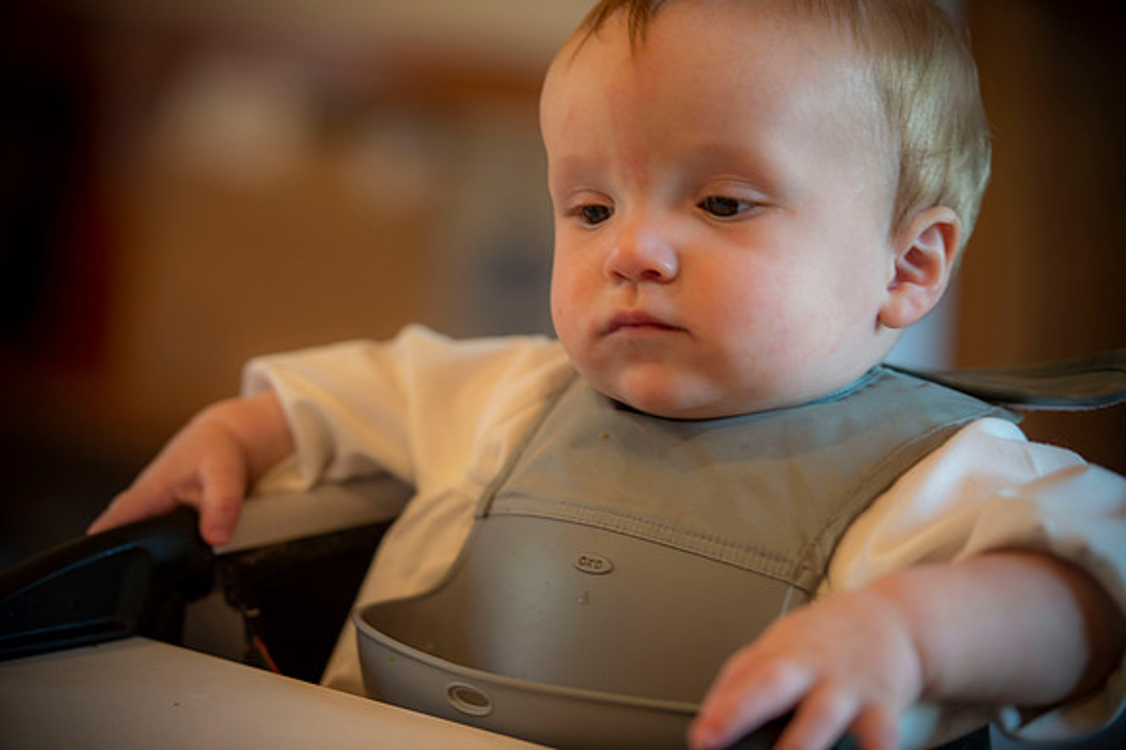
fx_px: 5001
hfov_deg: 12.8
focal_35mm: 160
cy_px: 375
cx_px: 563
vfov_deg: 8.6
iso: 125
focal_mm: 160
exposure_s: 1/50
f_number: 2.8
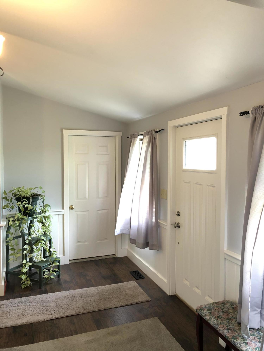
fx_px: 285
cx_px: 132
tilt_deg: -3.8
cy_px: 176
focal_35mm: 28
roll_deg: +1.5
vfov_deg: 63.4
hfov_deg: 49.7
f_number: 1.8
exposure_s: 1/15
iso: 50
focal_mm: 3.99
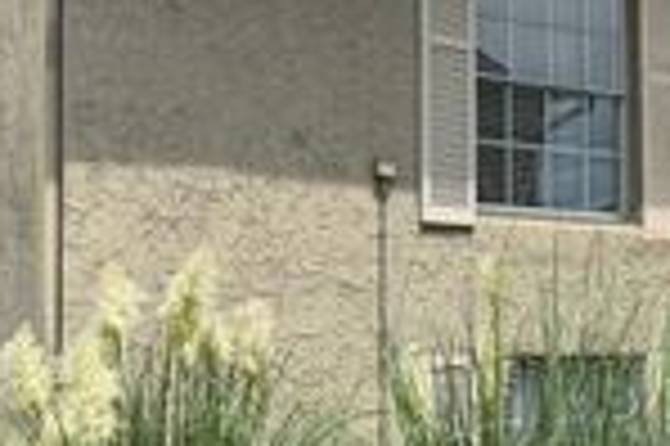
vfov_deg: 16.2
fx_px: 1562
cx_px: 706
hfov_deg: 23.0
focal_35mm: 84
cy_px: 250
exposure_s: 1/4405
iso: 100
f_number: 1.78
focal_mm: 6.76
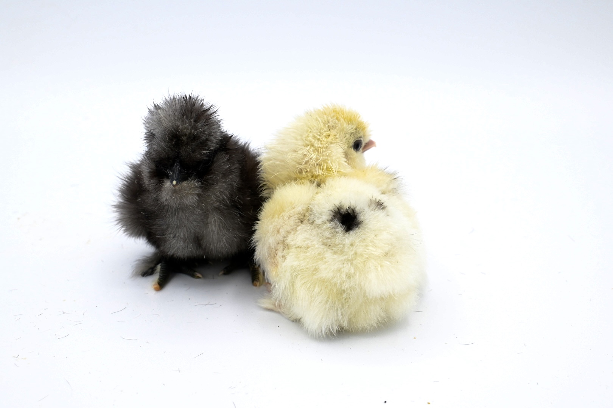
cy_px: 204
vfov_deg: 30.8
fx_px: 741
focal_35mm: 44
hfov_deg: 45.0
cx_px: 306
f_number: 10
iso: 800
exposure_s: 1/250
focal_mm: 29
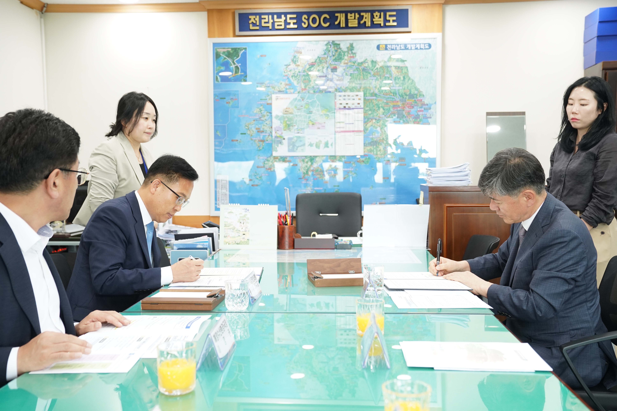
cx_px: 308
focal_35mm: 38
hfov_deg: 50.7
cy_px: 206
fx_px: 651
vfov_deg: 35.1
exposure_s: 1/160
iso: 2000
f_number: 4
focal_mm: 38
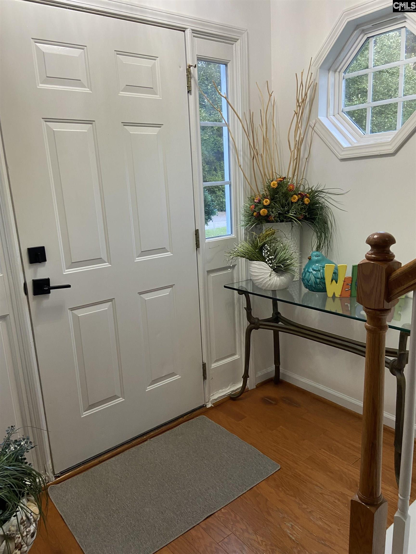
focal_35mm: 26
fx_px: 417
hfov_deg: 53.1
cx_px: 208
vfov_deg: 67.3
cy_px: 277
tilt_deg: -13.7
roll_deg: +3.8
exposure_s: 1/60
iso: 125
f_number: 1.8
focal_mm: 4.25
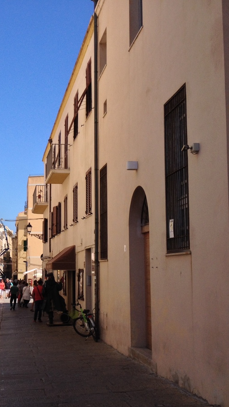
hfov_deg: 22.7
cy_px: 204
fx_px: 550
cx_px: 5
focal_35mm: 51
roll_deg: -0.9
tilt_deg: +4.4
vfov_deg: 40.6
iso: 50
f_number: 2.4
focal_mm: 4.28
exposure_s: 1/1905
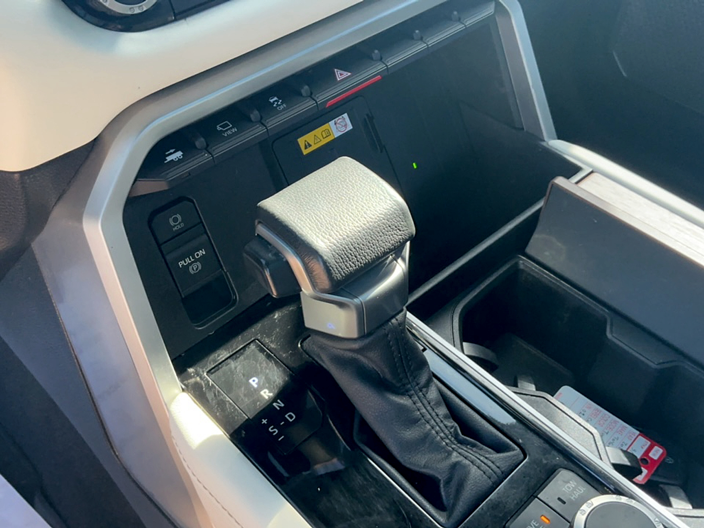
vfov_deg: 46.8
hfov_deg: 60.0
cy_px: 264
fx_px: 610
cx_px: 352
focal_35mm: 30
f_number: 1.8
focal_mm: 3
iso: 50
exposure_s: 1/120
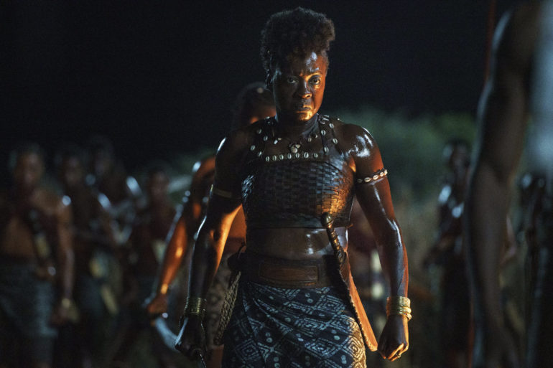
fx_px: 2764
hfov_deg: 11.4
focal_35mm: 180
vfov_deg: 7.6
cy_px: 184
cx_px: 276
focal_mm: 180
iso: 12800
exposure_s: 1/200
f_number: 3.5
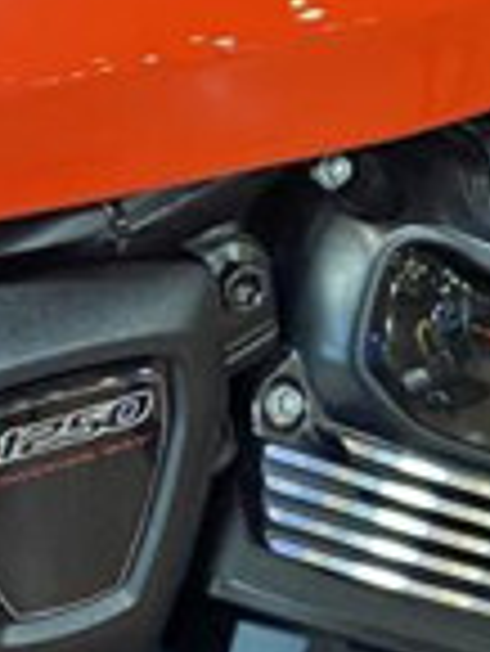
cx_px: 706
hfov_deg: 7.7
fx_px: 3600
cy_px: 151
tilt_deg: -33.3
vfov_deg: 10.3
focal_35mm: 191
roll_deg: -8.6
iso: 500
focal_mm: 4.25
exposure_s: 1/60
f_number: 1.8
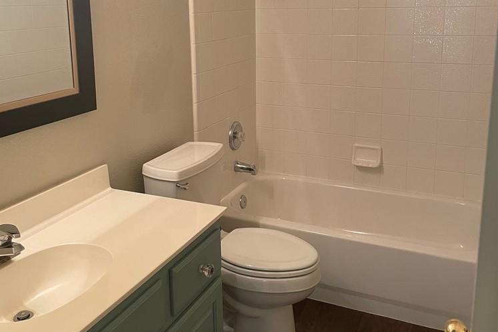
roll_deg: +1.3
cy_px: 96
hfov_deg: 51.9
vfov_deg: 35.4
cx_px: 246
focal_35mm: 37
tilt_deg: -11.1
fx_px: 512
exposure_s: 1/60
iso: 160
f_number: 1.6
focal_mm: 4.2
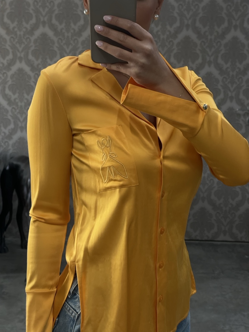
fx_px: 614
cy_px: 166
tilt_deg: -22.5
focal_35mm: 64
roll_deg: -1.5
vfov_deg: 30.3
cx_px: 124
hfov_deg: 22.9
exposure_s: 1/99
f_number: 2.2
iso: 160
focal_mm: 7.5
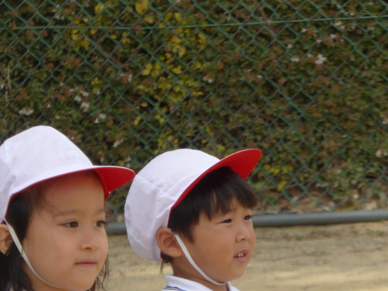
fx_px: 9315
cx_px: 344
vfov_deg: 1.8
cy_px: 281
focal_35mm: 831
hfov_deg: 2.4
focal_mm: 57.7
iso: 100
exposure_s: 1/320
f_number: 5.9
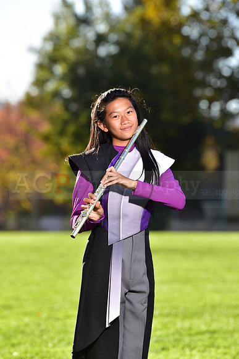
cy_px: 180
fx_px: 1990
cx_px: 120
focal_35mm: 200
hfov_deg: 6.9
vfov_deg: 10.3
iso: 80
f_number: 5
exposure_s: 1/250
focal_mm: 200
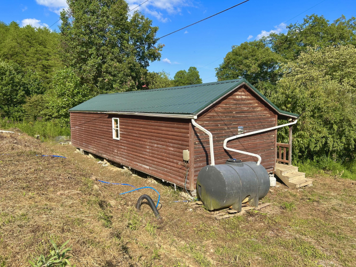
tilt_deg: -7.0
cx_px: 178
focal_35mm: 26
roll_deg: +0.9
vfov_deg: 53.0
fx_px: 267
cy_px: 134
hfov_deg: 67.3
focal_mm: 5.7
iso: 50
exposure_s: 1/2695
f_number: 1.5
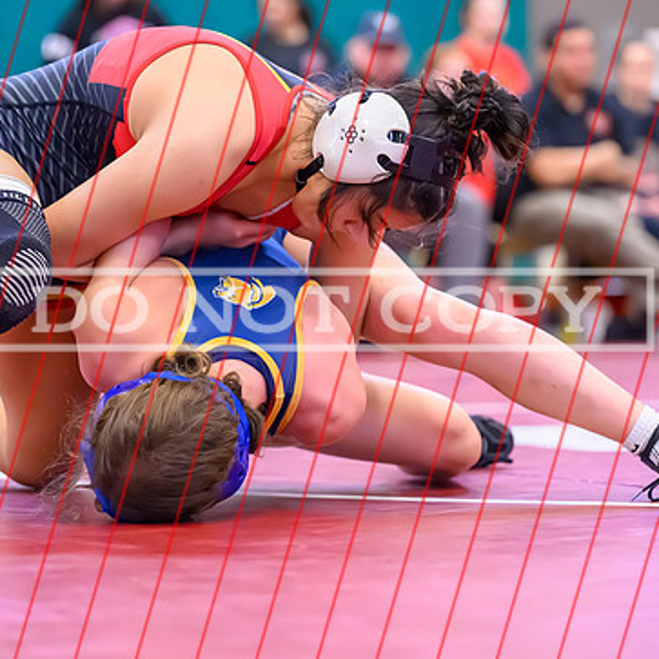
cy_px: 322
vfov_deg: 11.2
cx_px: 316
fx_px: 3360
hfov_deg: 11.2
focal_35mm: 156
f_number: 2.8
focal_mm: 115
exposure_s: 1/640
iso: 10000
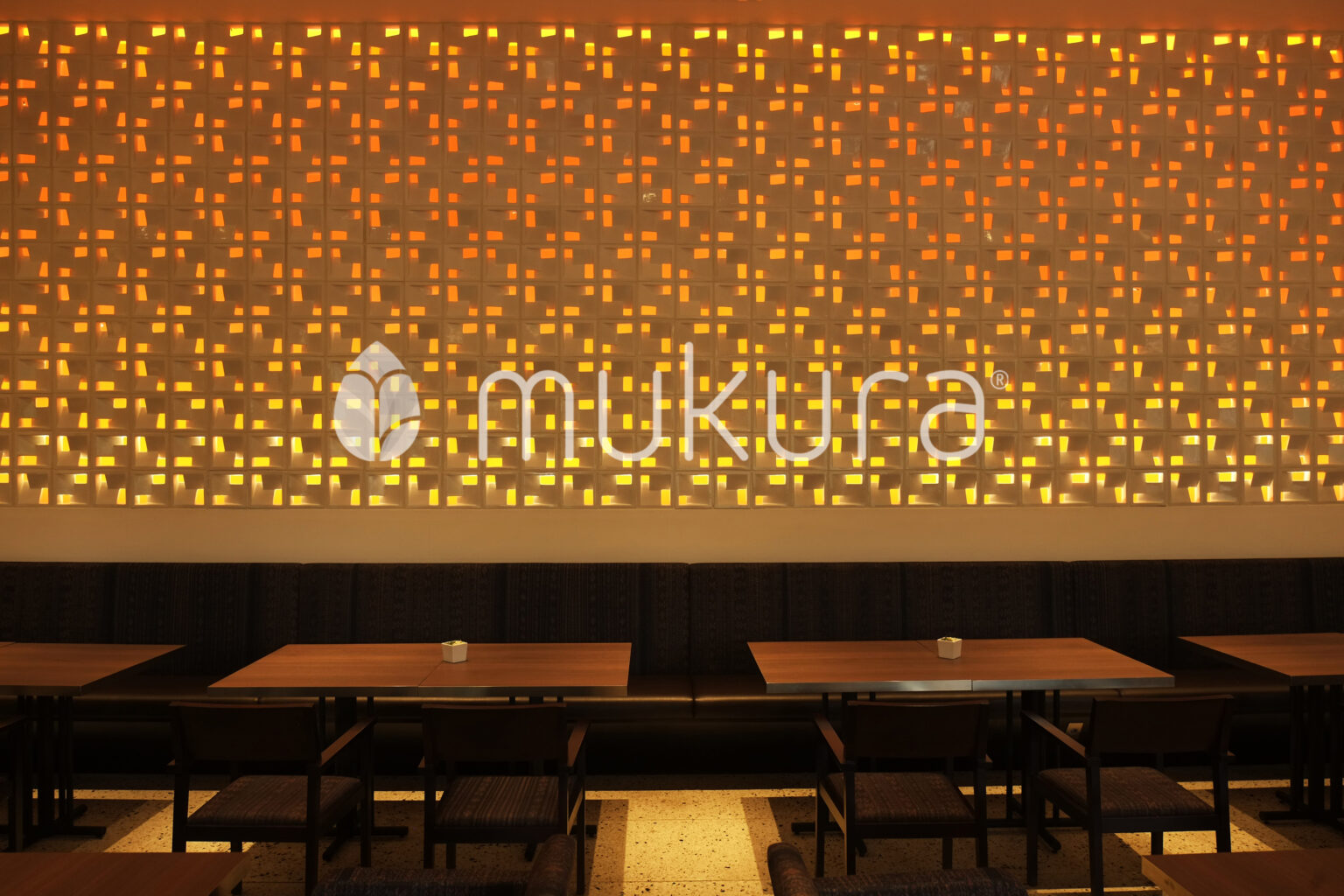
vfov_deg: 53.1
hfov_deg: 73.7
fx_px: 896
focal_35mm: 24
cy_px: 448
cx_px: 672
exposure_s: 1/60
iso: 400
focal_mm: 16
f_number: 2.8
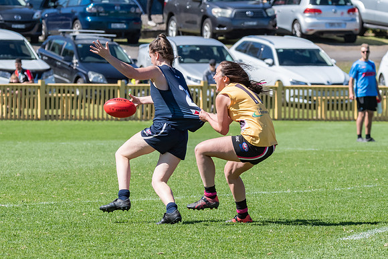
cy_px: 125
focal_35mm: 514
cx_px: 180
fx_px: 5545
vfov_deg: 2.7
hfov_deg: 4.0
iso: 800
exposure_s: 1/1250
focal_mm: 240
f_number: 10
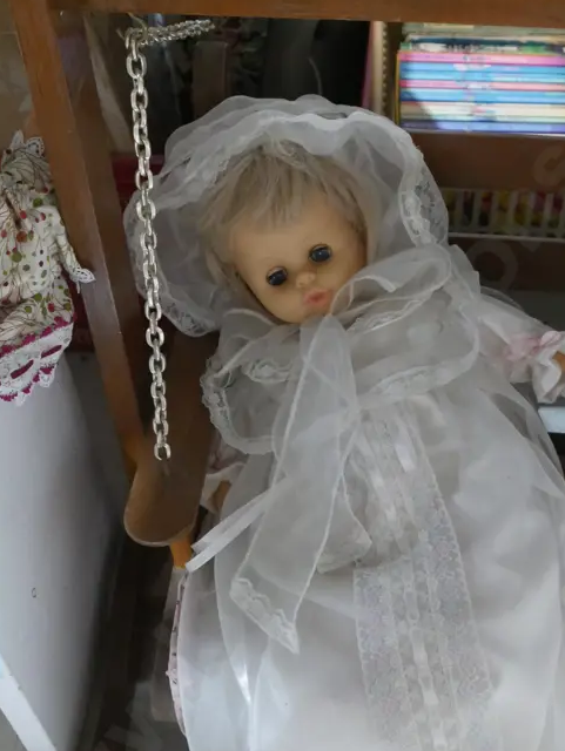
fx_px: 1043
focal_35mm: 48
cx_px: 384
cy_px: 406
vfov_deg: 39.6
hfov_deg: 30.1
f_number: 4.5
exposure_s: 1/50
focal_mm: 15
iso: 3200
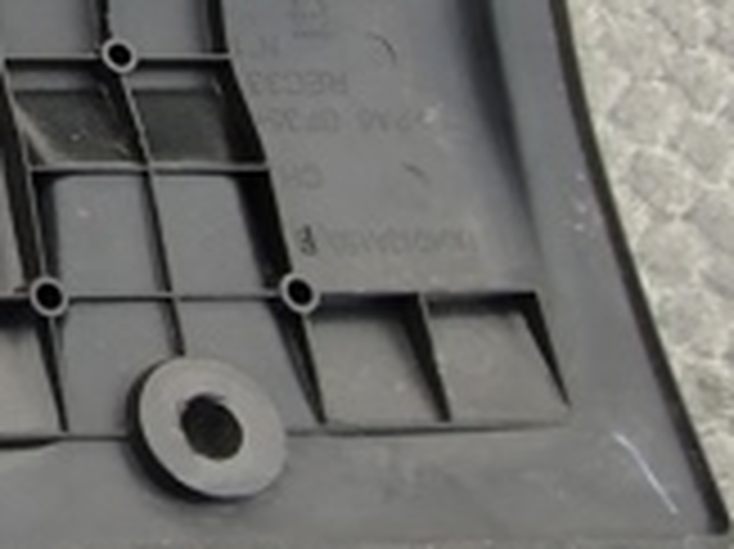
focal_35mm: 59
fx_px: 1250
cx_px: -392
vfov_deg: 22.8
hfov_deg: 24.6
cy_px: -108
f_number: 2.2
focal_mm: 1.65
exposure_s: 1/50
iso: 50
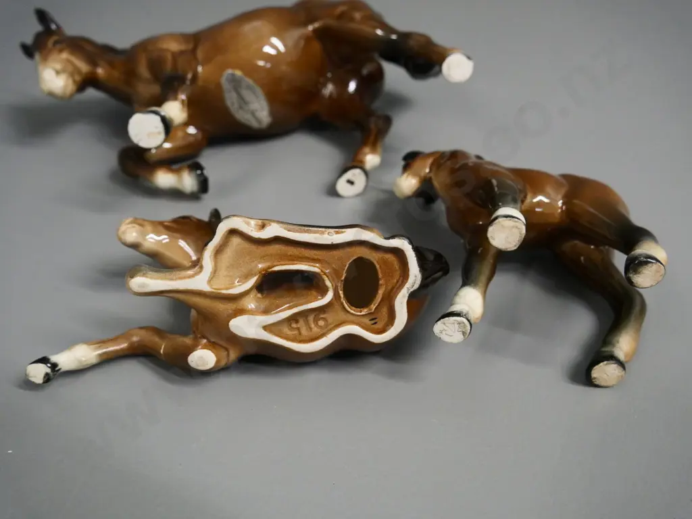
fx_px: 680
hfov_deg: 54.0
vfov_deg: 41.8
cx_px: 346
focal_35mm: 34
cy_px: 260
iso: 3200
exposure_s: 1/100
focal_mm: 17
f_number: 5.6
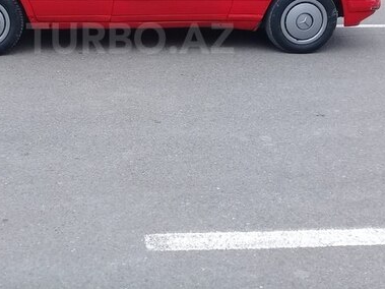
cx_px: 130
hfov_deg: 35.2
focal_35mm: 54
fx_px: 600
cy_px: 38
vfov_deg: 26.3
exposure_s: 1/245
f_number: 2.2
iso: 50
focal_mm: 3.3
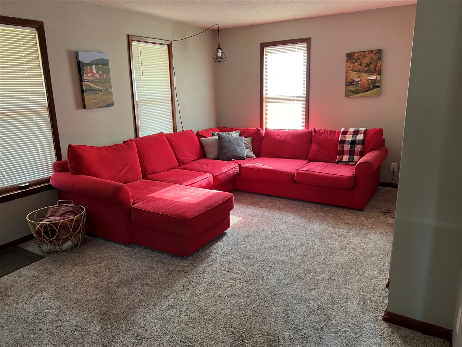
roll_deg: +2.2
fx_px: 347
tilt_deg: -11.8
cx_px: 231
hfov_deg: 67.3
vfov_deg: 53.1
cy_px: 174
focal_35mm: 26
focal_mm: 5.7
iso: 160
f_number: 1.5
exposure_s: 1/60
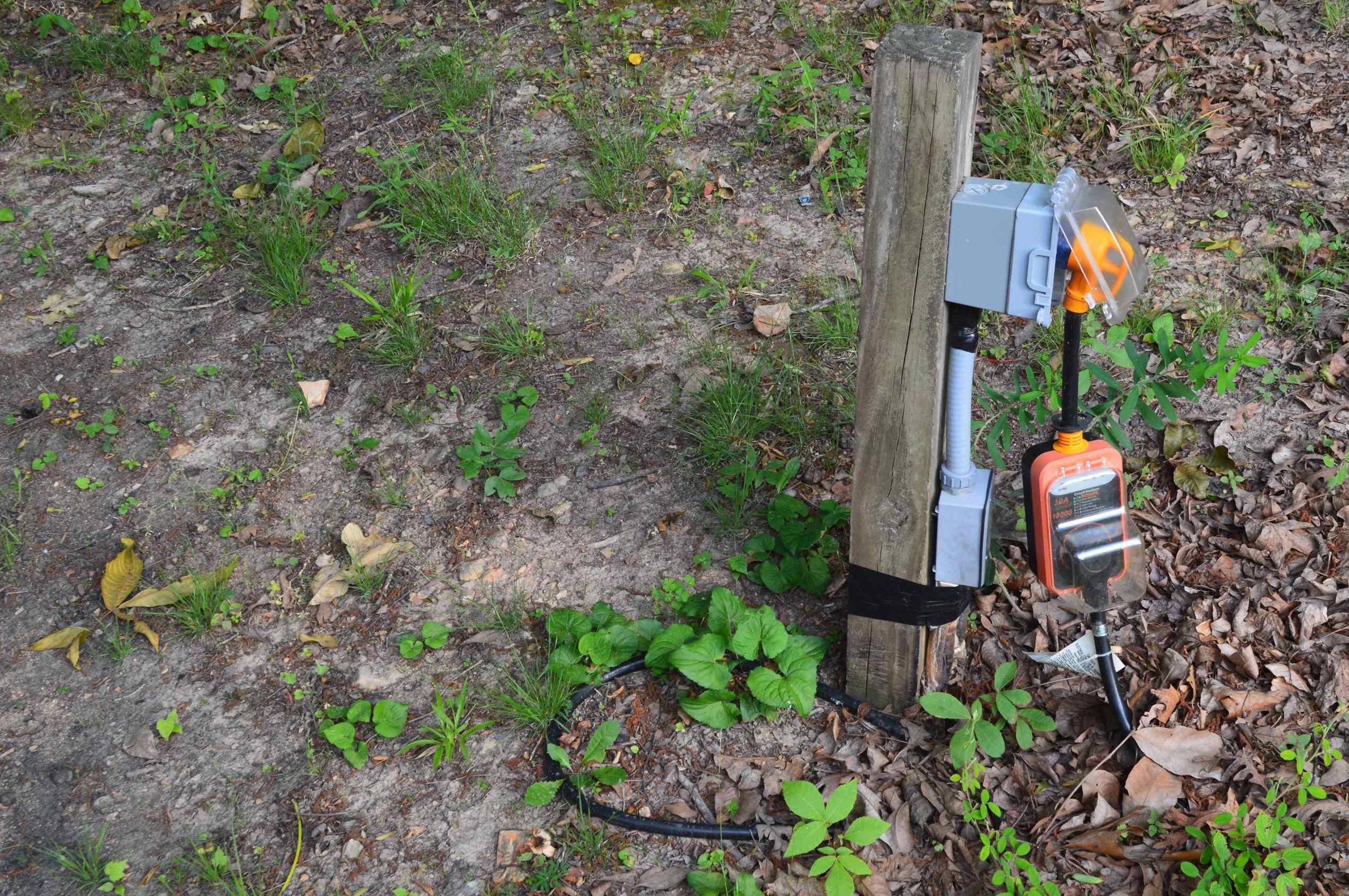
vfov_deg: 28.6
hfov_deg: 41.8
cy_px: 472
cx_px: 801
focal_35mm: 47
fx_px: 1759
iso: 400
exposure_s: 1/60
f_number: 8
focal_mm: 26
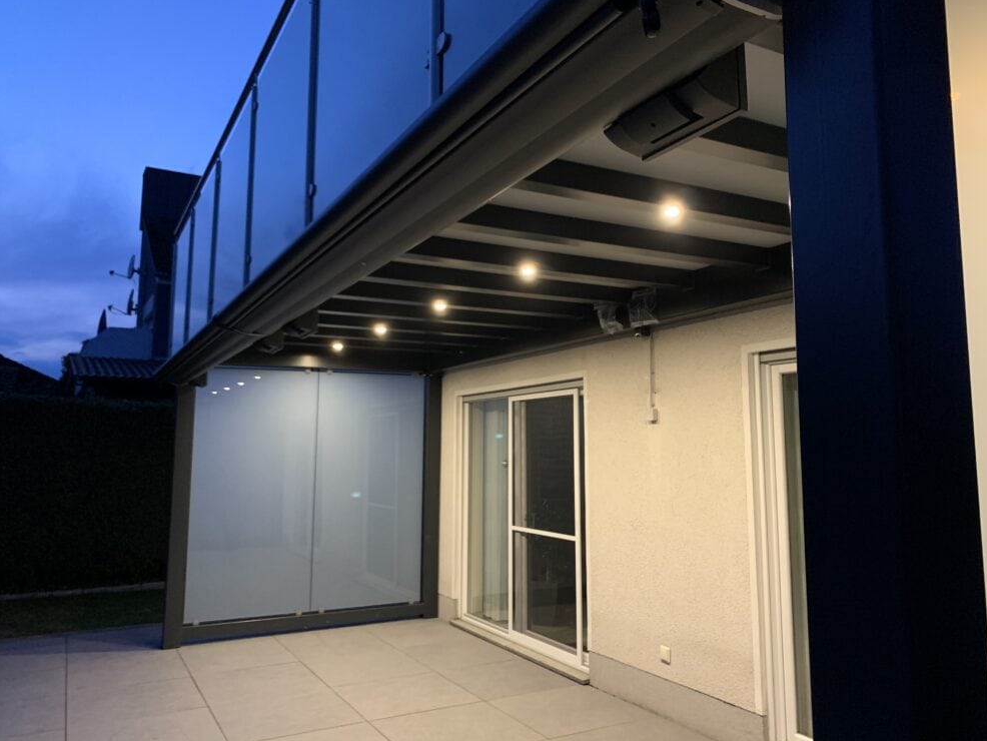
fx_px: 770
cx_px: 511
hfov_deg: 65.3
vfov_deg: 51.4
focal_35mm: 27
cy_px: 365
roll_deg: +0.0
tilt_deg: +7.1
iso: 400
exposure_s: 1/25
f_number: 1.8
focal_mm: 4.25
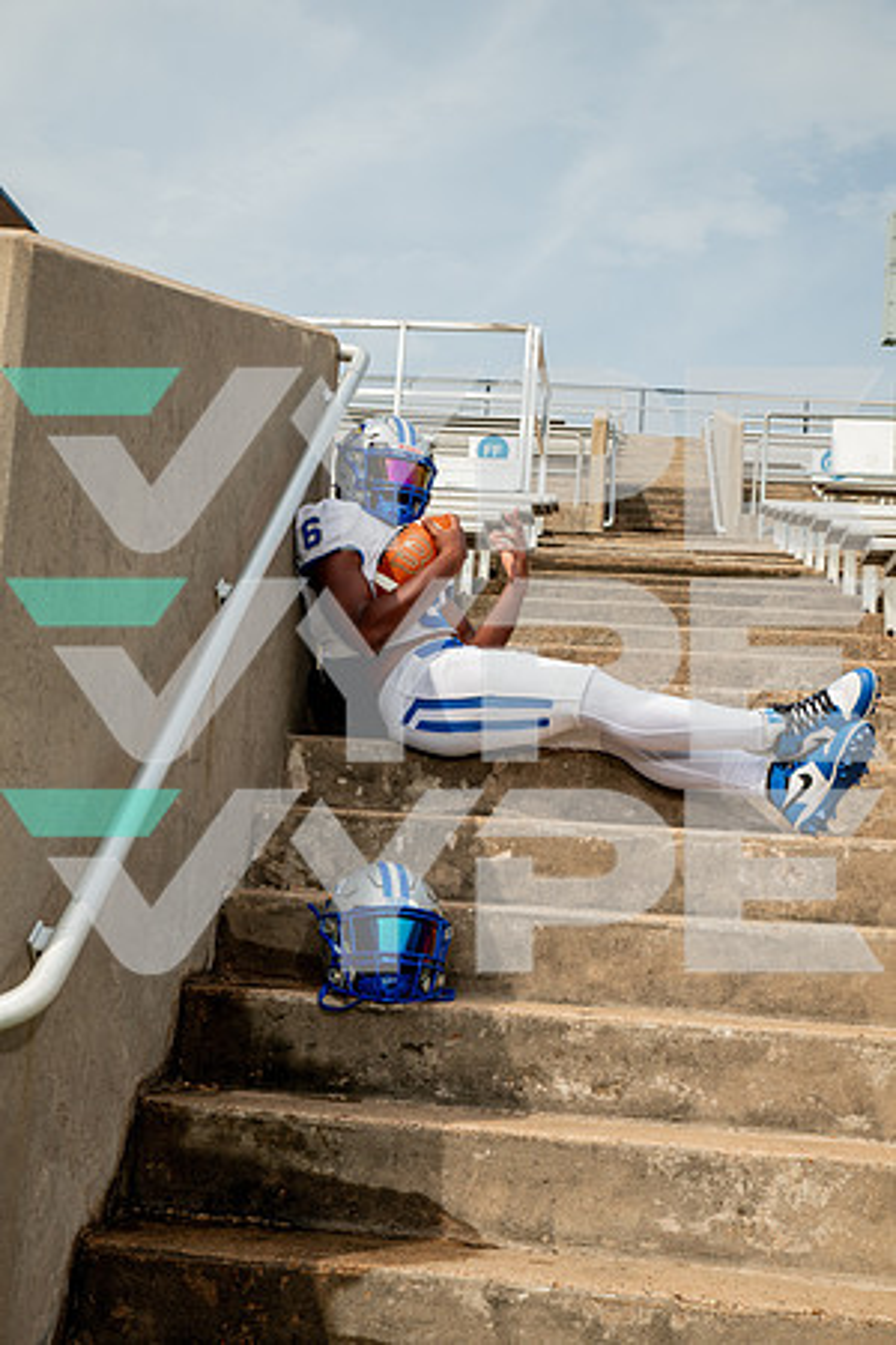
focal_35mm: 44
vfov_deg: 44.5
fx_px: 1643
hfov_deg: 30.5
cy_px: 672
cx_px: 448
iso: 125
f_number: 7.1
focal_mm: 44
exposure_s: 1/320
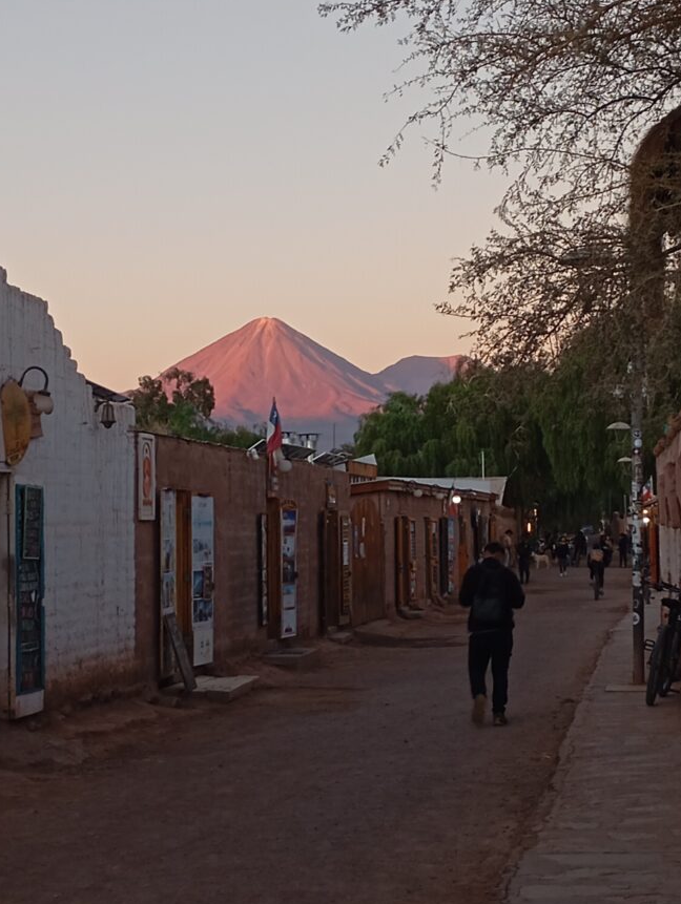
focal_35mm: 77
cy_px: 462
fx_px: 2015
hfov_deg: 19.2
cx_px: 310
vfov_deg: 25.3
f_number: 1.8
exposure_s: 1/50
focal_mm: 4.27
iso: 118
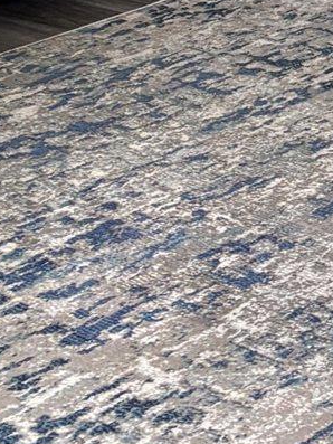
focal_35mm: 151
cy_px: -423
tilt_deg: -8.2
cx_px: 825
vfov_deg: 11.8
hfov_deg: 8.8
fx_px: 1936
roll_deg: -4.7
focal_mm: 5.96
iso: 160
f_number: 1.6
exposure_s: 1/60
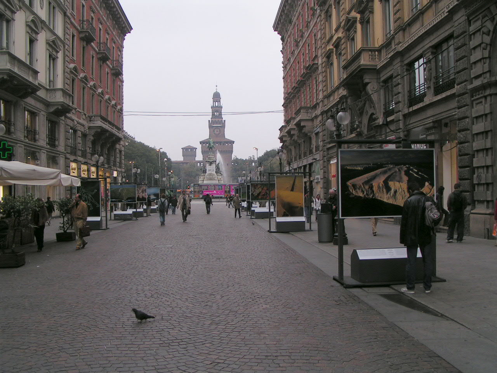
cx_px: 248
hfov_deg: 49.0
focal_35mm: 38
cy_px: 186
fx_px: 546
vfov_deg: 37.7
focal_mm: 5.8
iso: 50
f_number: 5
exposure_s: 1/60
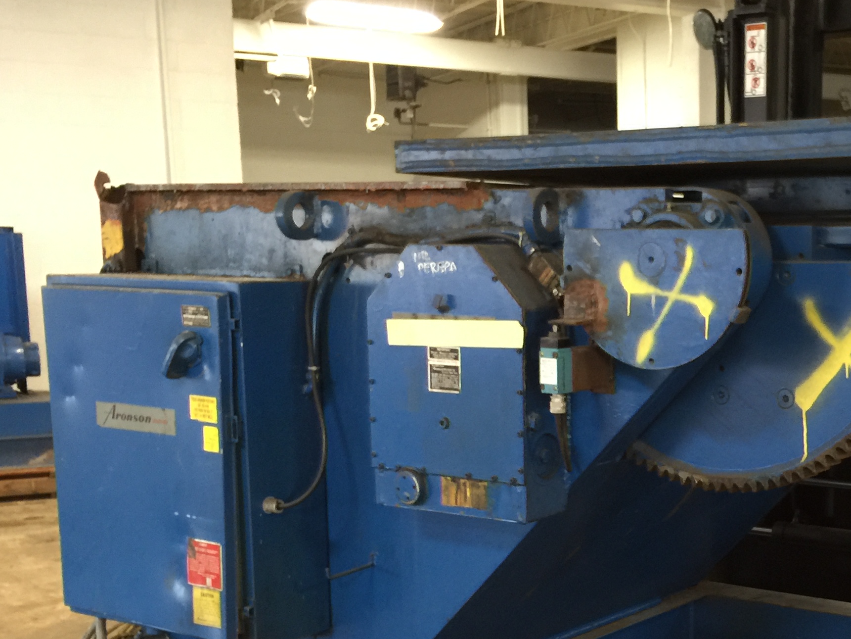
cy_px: 489
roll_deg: +0.0
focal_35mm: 55
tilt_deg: -8.2
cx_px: 728
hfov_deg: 33.5
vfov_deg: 26.2
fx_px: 1352
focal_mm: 4.15
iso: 64
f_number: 2.2
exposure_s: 1/4
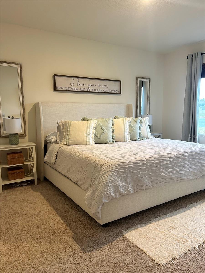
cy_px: 136
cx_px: 102
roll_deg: +1.0
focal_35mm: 26
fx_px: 205
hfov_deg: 53.1
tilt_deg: -6.8
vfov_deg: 67.3
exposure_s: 1/60
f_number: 1.5
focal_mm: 5.7
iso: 125
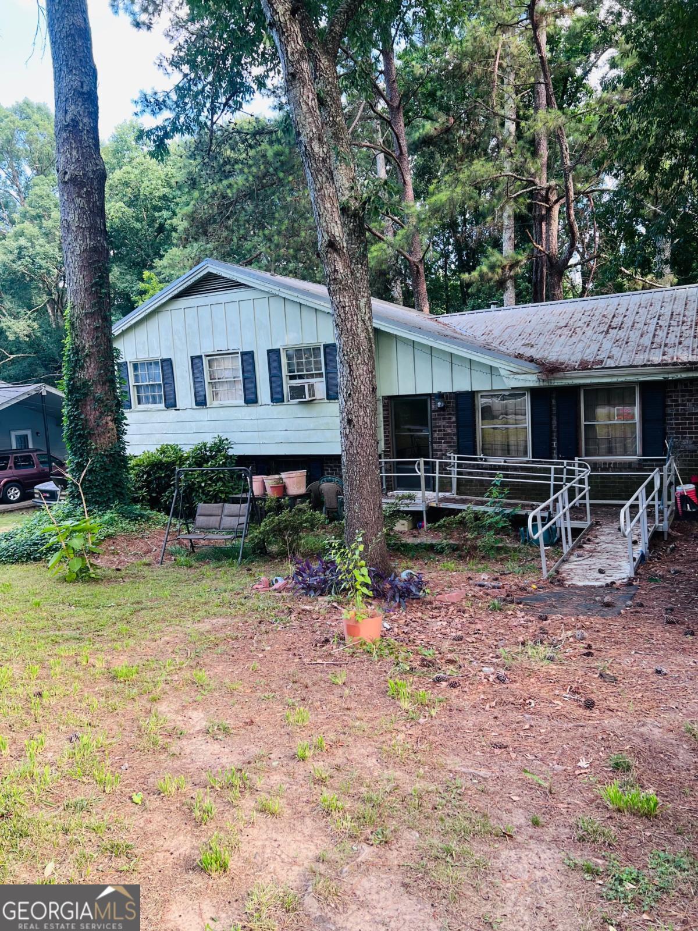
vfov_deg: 67.3
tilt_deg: -5.9
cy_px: 466
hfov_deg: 53.1
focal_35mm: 26
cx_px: 349
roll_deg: +4.7
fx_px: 699
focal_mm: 5.7
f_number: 1.5
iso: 32
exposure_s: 1/148
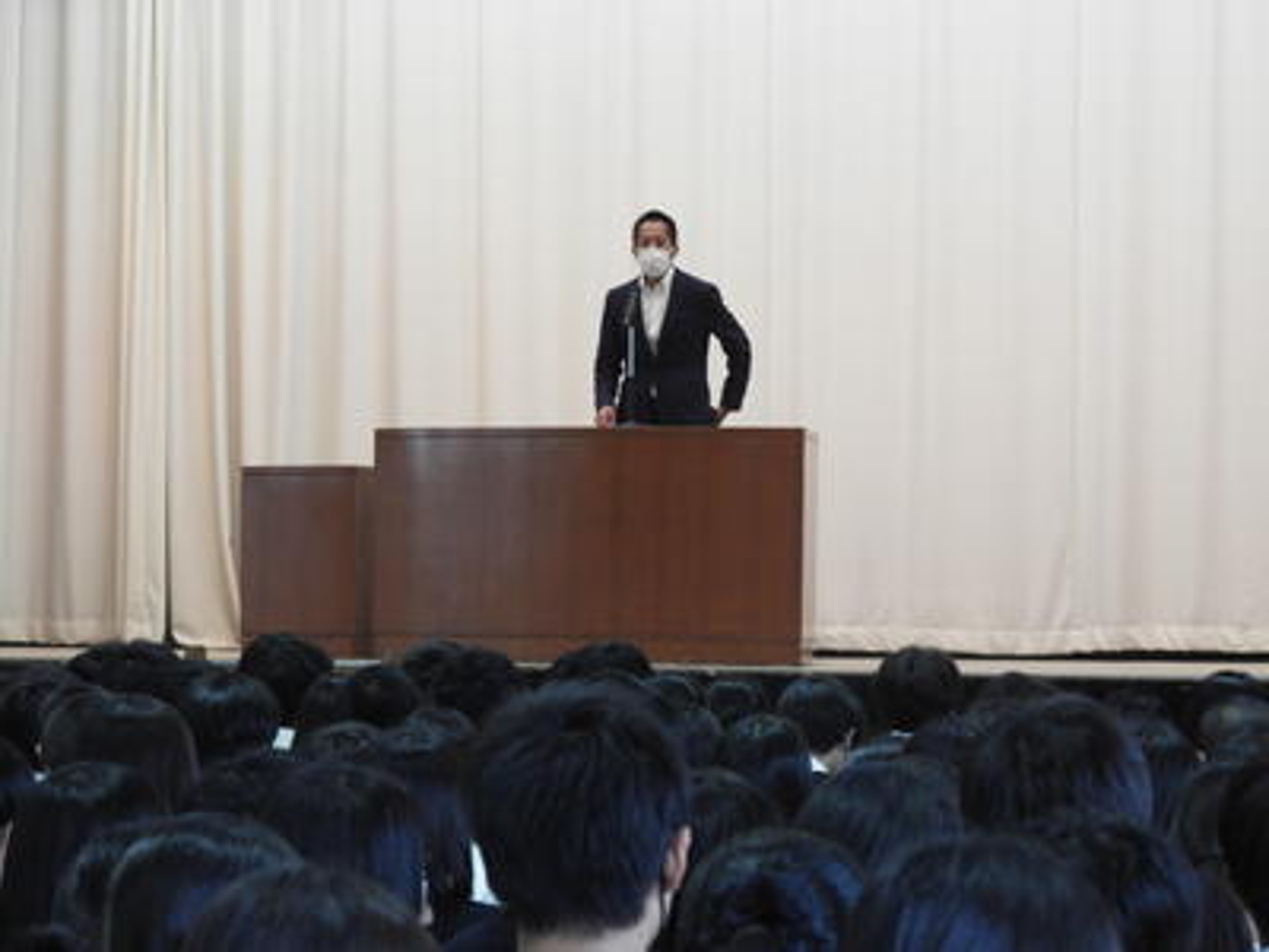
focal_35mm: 170
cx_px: 634
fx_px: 6232
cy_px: 476
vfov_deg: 8.7
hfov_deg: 11.6
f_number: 5.2
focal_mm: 30.5
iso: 400
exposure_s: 1/30
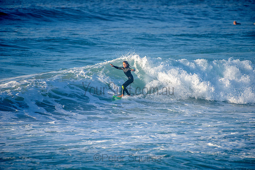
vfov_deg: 2.8
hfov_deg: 4.1
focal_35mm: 500
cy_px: 85
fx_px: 3542
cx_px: 128
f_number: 5.6
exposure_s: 1/2000
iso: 360
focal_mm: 500
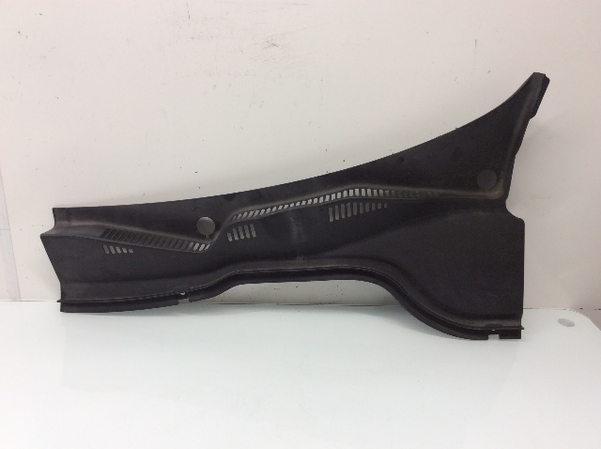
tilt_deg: -20.9
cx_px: 300
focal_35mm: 32
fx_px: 555
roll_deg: -2.5
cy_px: 224
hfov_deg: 56.9
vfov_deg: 44.1
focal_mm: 3.3
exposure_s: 1/40
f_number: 2.4
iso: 32
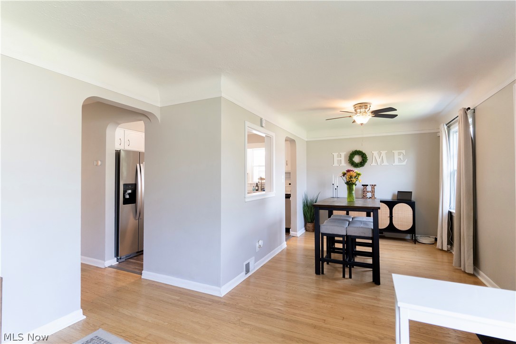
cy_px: 172
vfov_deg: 70.4
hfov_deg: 93.3
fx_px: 244
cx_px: 258
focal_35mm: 17
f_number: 2.8
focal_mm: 17
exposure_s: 1/160
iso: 500
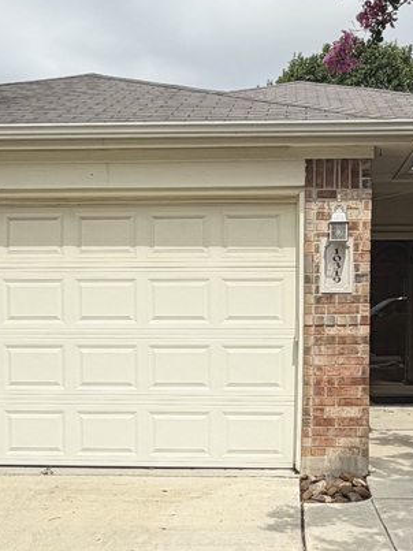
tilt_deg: -1.1
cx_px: 252
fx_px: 796
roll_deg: -0.1
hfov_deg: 29.0
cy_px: 335
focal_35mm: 50
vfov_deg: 38.0
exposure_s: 1/789
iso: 20
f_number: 2.2
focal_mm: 2.22
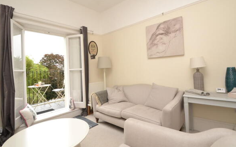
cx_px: 114
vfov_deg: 67.6
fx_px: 109
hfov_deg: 94.3
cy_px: 63
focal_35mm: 17
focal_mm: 10
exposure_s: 1/125
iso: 320
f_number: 5.6
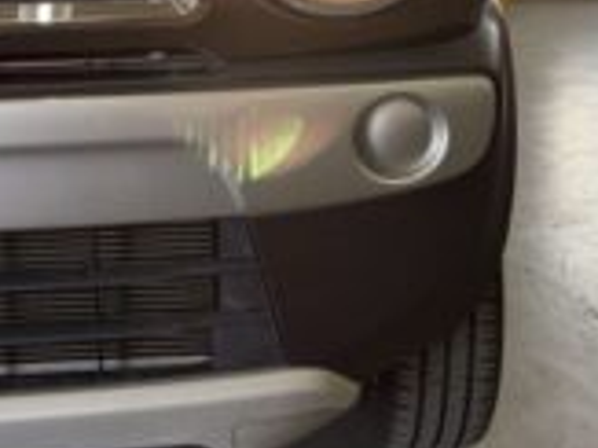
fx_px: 967
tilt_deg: -6.4
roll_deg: +1.3
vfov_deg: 24.9
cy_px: 2
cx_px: 286
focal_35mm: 56
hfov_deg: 34.4
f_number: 1.6
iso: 50
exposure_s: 1/180
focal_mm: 5.96
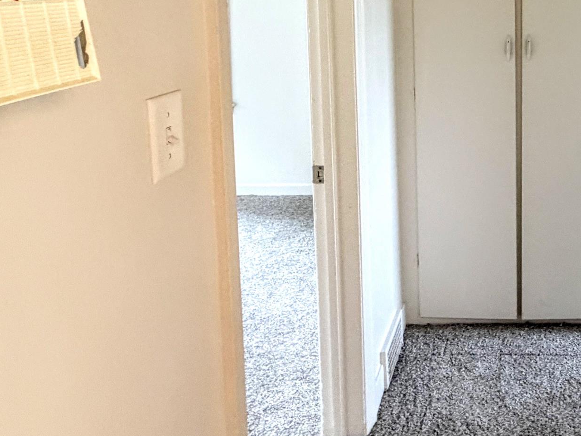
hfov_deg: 47.4
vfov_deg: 37.7
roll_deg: +0.8
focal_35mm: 35
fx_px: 588
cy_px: 34
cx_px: 520
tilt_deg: -3.7
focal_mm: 2.22
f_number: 2.2
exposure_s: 1/60
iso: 400
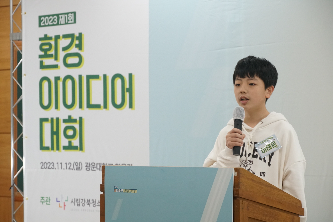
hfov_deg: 18.2
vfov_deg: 12.2
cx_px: 166
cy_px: 111
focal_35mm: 112
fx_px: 1041
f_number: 5.6
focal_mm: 75
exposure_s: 1/250
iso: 2500
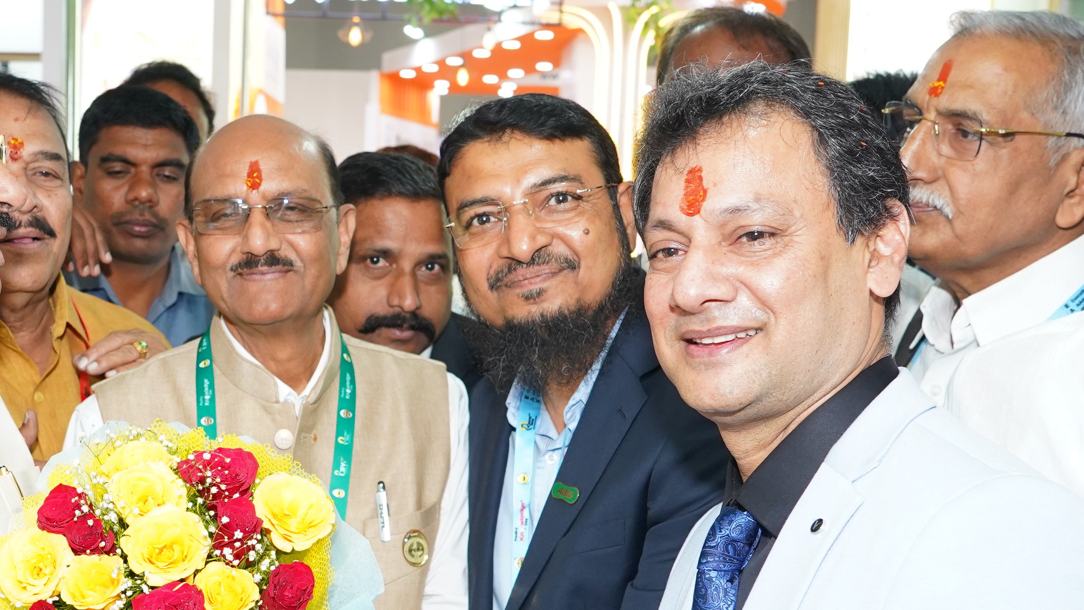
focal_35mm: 55
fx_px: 1581
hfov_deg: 37.3
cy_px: 413
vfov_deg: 21.7
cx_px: 333
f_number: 4.5
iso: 1000
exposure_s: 1/125
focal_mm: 24
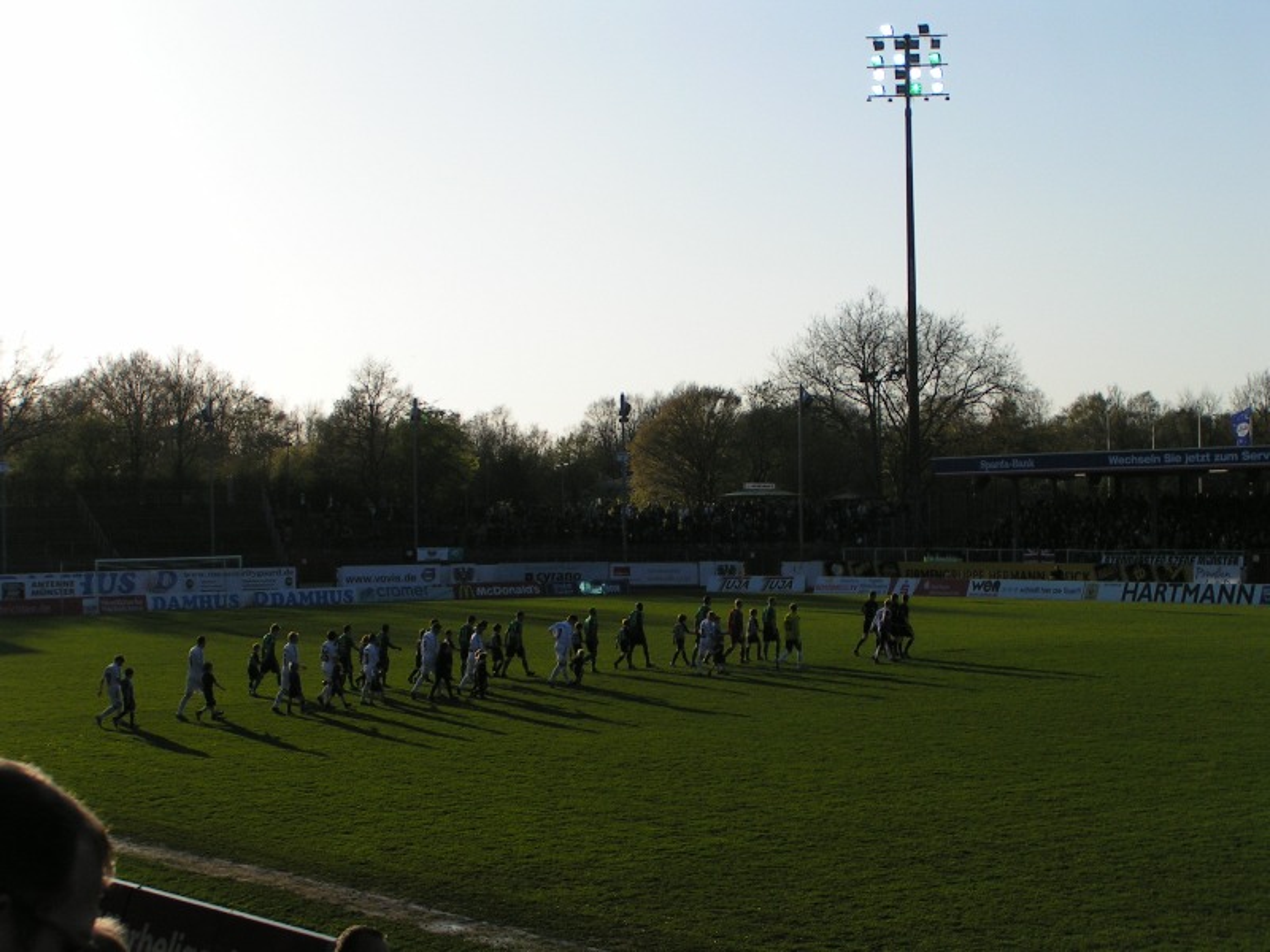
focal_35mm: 60
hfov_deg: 32.2
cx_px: 635
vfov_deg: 24.4
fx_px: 2201
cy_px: 476
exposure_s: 1/800
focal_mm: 9.2
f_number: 5
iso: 50
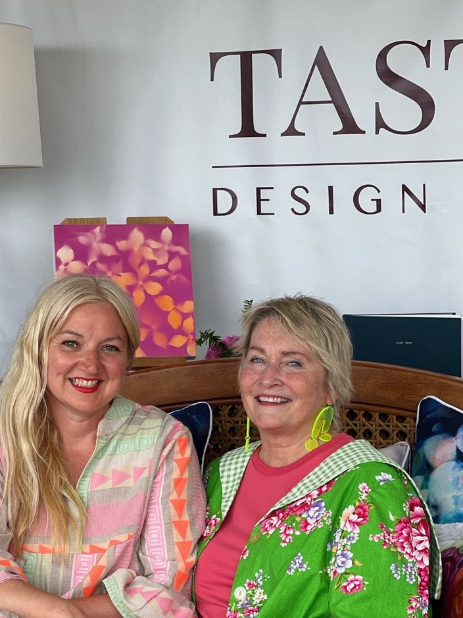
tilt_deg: -3.1
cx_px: 208
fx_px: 1873
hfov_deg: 14.1
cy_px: 392
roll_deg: -1.0
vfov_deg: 18.7
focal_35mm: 105
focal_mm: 9
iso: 25
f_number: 2.8
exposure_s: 1/121
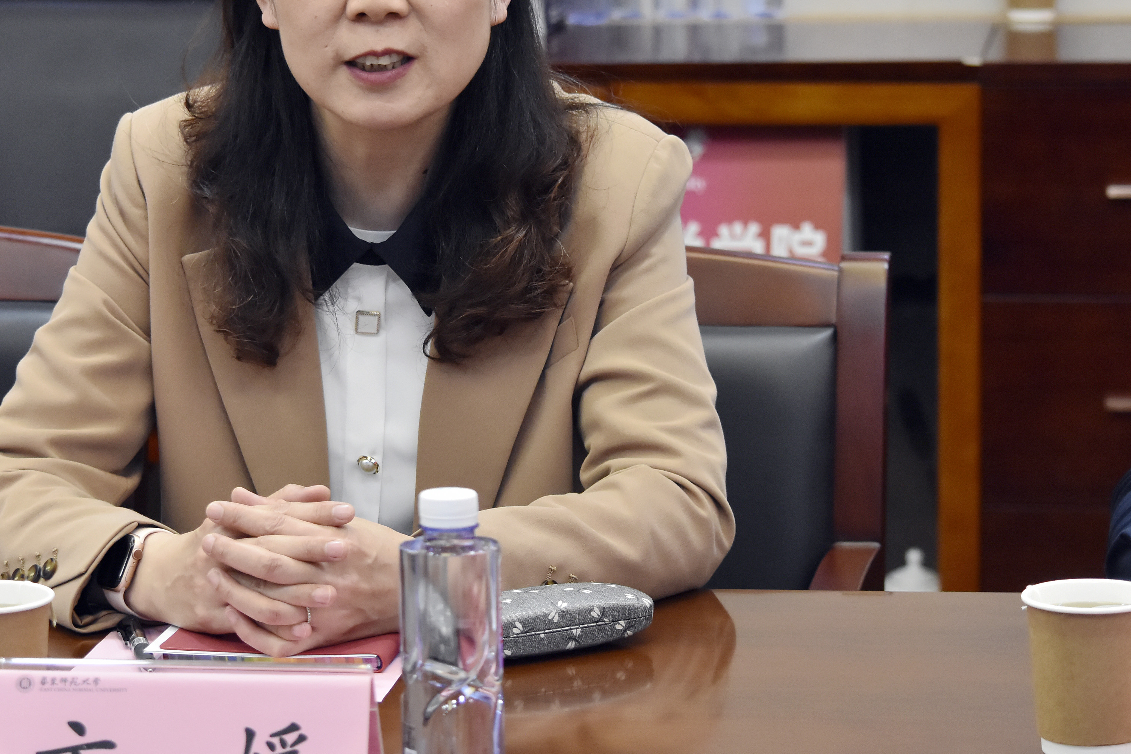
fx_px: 4399
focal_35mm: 140
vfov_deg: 9.8
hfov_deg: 14.6
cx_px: 428
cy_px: 277
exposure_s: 1/250
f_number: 5.6
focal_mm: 62
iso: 2500
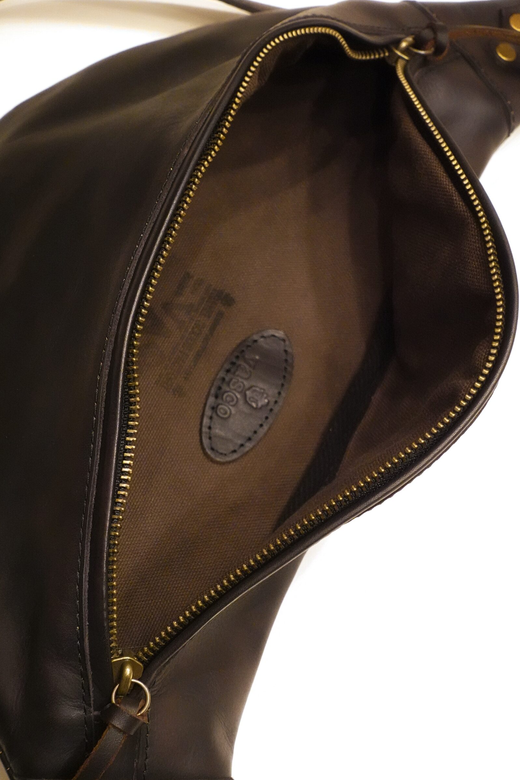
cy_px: 407
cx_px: 262
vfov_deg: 27.0
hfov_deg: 18.2
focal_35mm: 75
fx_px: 1625
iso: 6400
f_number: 5.6
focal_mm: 25.53
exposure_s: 1/50
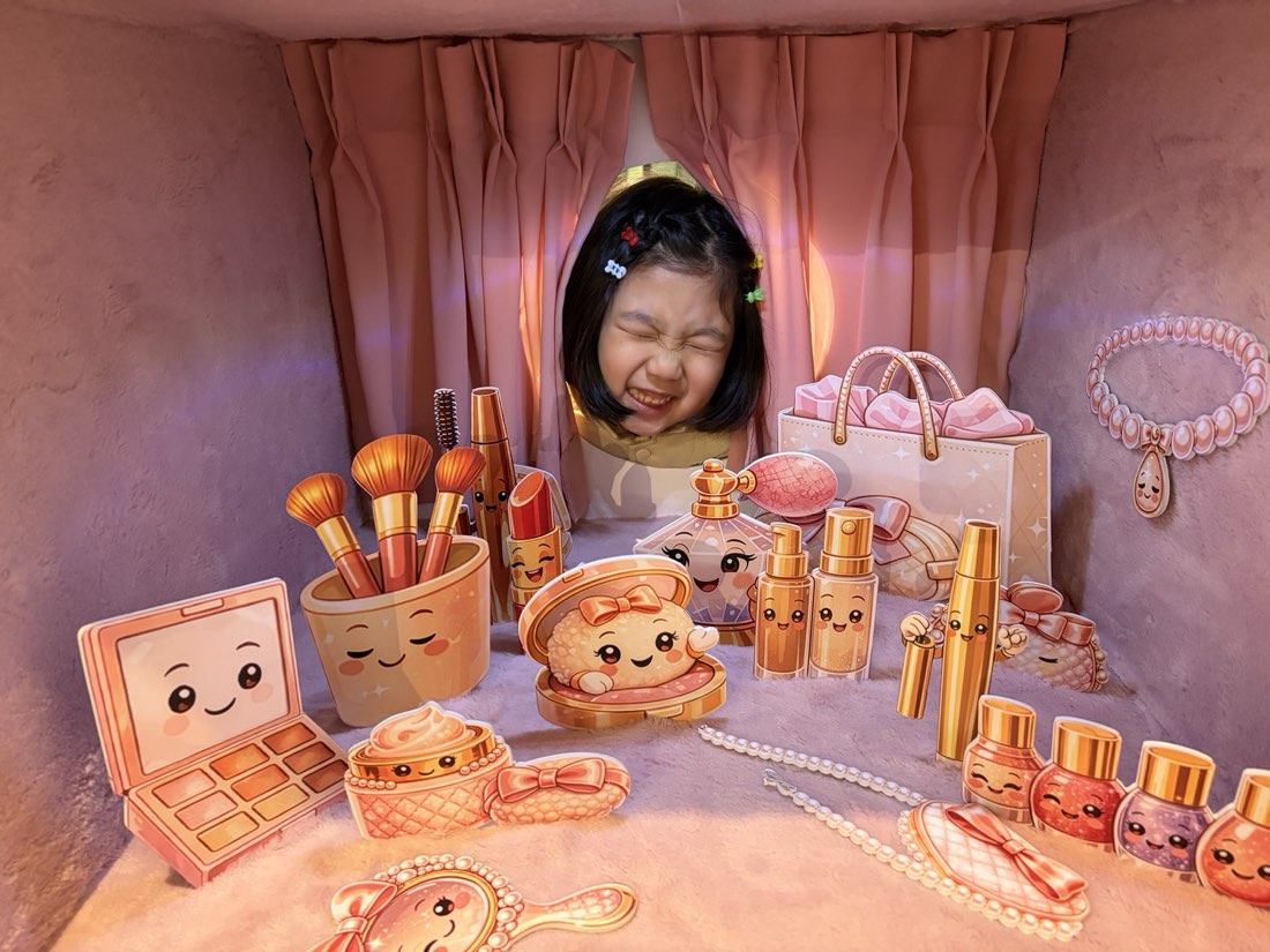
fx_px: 954
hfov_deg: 67.3
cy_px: 476
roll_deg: +1.4
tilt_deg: -21.5
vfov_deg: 53.1
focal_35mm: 26
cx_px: 635
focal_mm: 5.96
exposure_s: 1/60
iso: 320
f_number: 1.6
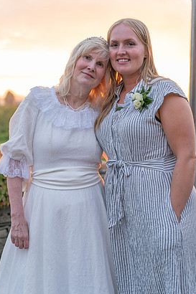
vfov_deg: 35.6
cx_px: 99
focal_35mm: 56
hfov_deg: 24.2
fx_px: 458
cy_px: 160
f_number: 2.5
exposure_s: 1/250
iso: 320
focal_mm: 51
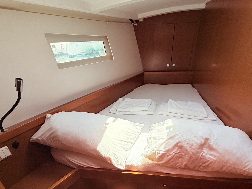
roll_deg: +1.8
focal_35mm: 21
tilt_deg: -30.5
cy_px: 135
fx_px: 153
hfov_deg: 78.9
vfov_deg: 60.9
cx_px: 134
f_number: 2.2
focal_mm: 2.22
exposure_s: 1/277
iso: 64
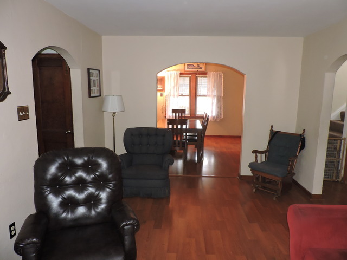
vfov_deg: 56.8
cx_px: 174
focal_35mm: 24
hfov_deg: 71.6
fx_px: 241
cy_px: 130
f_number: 3
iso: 560
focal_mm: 4.3
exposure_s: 1/13
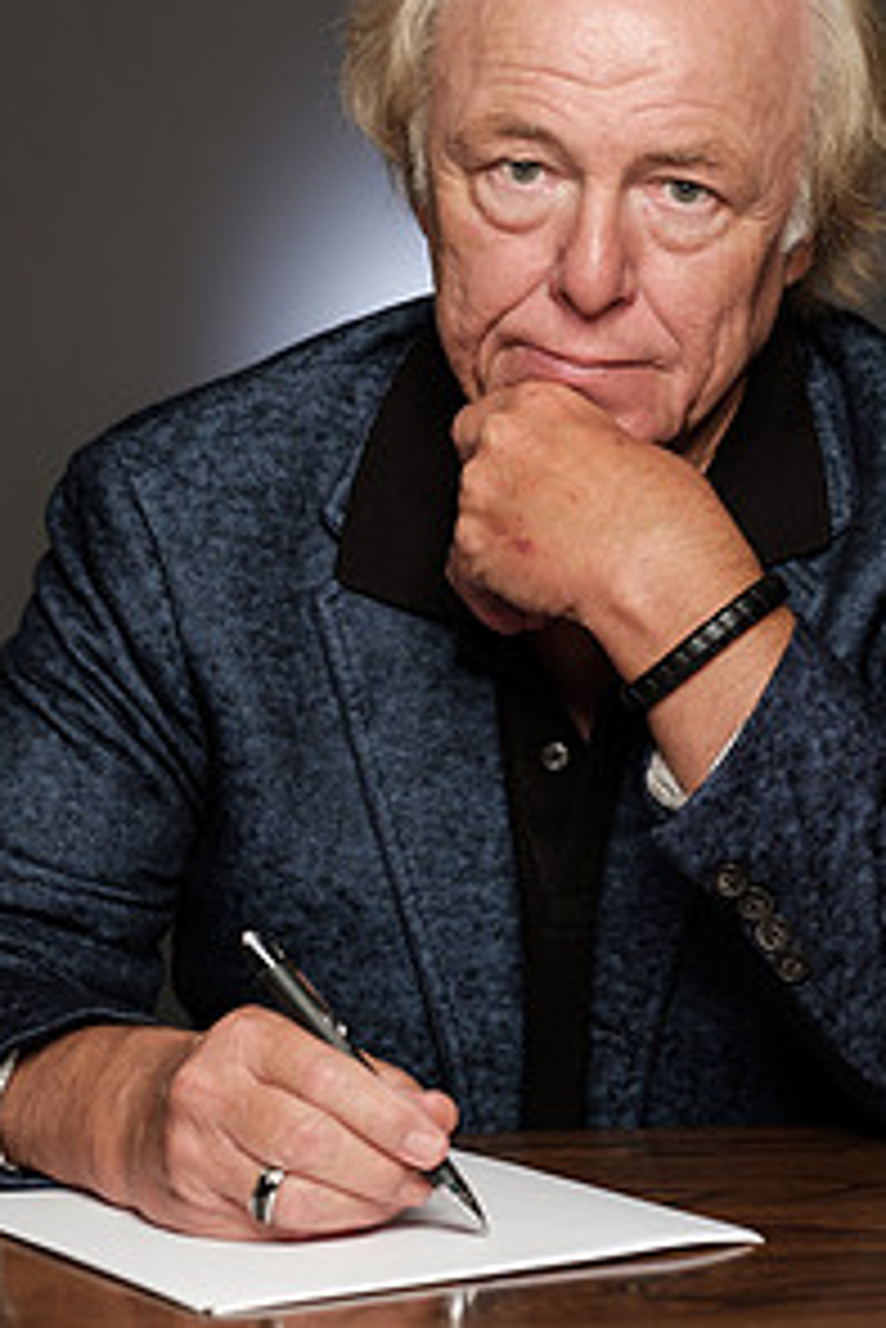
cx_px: 526
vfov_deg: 16.0
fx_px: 4719
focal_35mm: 128
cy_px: 491
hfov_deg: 10.7
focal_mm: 56
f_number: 4
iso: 400
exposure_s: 1/125
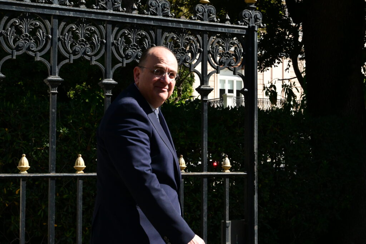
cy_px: 122
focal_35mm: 64
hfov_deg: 31.4
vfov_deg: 21.2
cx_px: 183
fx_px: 651
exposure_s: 1/1250
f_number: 14
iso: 2500
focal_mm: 43
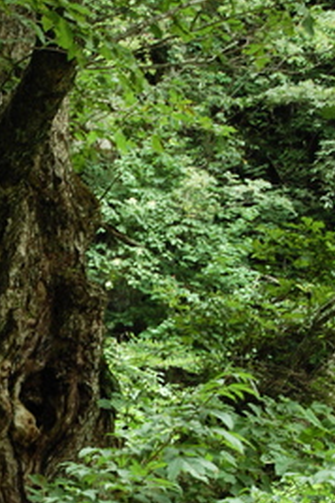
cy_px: 435
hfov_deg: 7.4
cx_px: 12
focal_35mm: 185
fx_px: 2584
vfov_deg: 11.1
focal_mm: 55
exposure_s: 1/30
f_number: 5.6
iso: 640
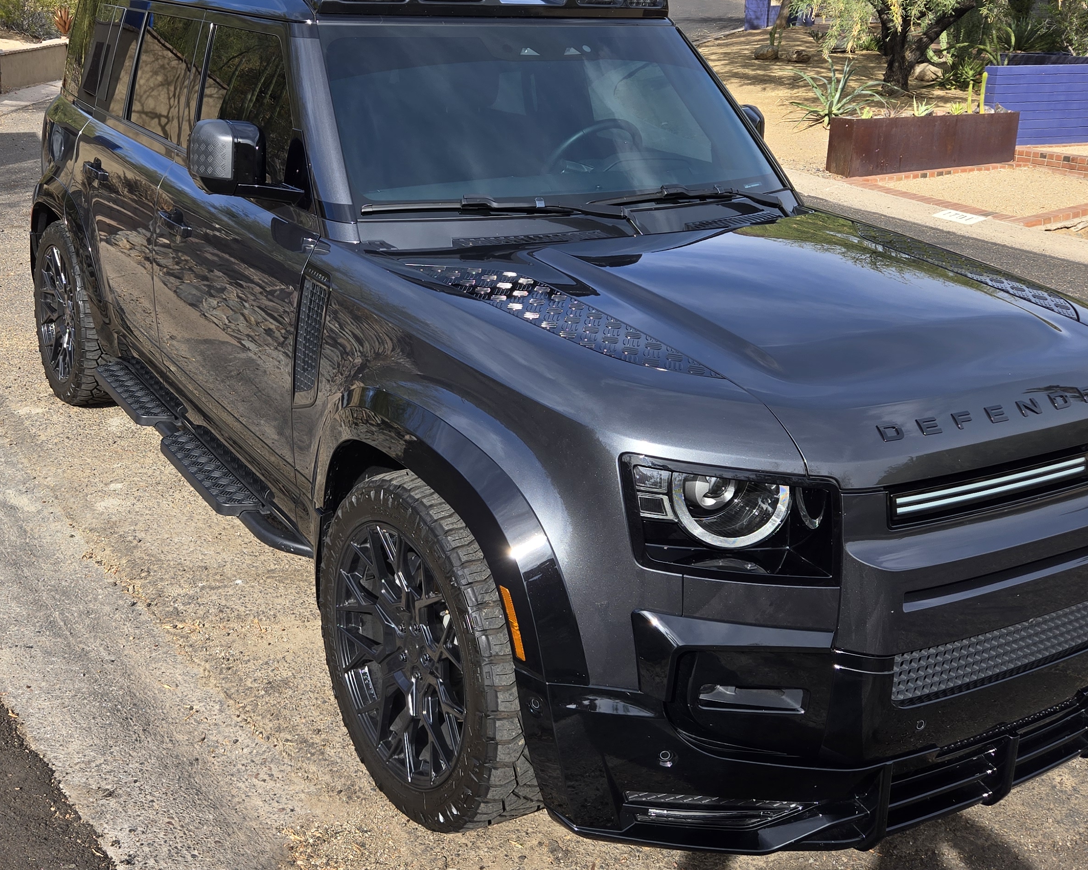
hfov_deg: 47.3
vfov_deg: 39.0
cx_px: 374
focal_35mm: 38
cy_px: 352
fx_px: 1224
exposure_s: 1/1019
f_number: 1.8
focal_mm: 5.4
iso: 25
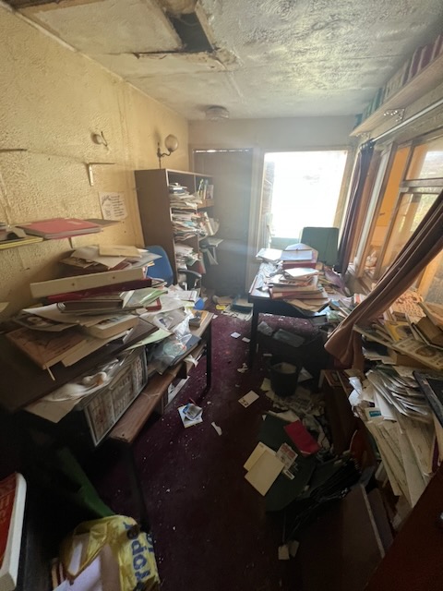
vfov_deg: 106.2
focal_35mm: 13
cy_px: 296
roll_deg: -1.0
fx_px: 222
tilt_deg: -24.4
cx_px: 222
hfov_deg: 89.9
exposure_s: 1/50
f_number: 1.8
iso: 320
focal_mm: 1.57
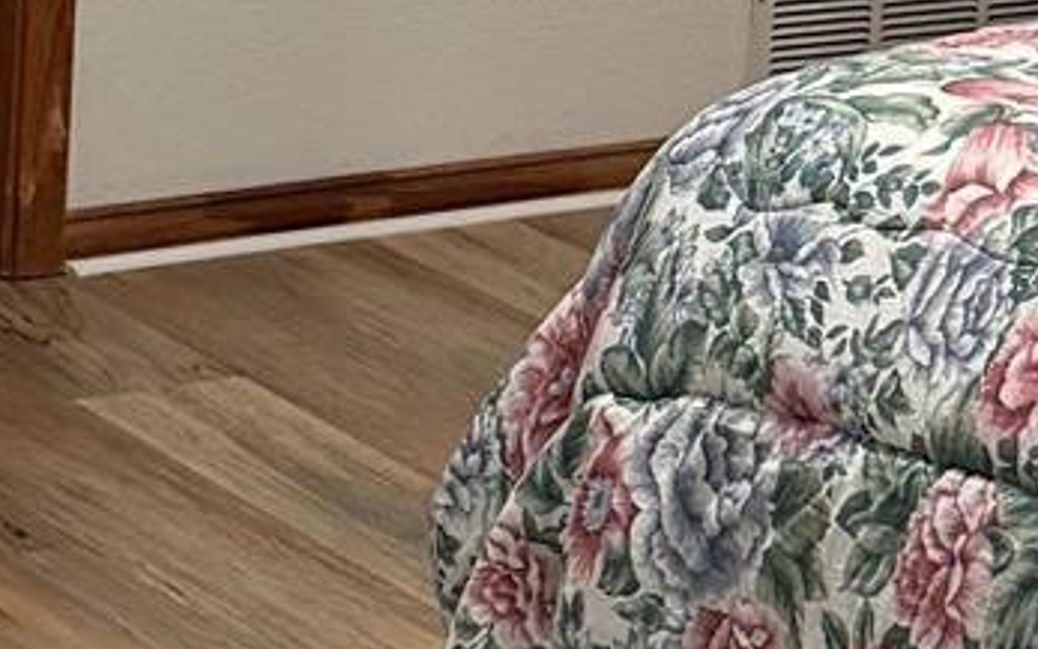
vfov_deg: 7.7
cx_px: 706
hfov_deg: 12.4
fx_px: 4782
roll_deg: -3.6
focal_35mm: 169
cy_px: -230
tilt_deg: -8.5
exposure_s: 1/60
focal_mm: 6.76
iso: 320
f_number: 1.78
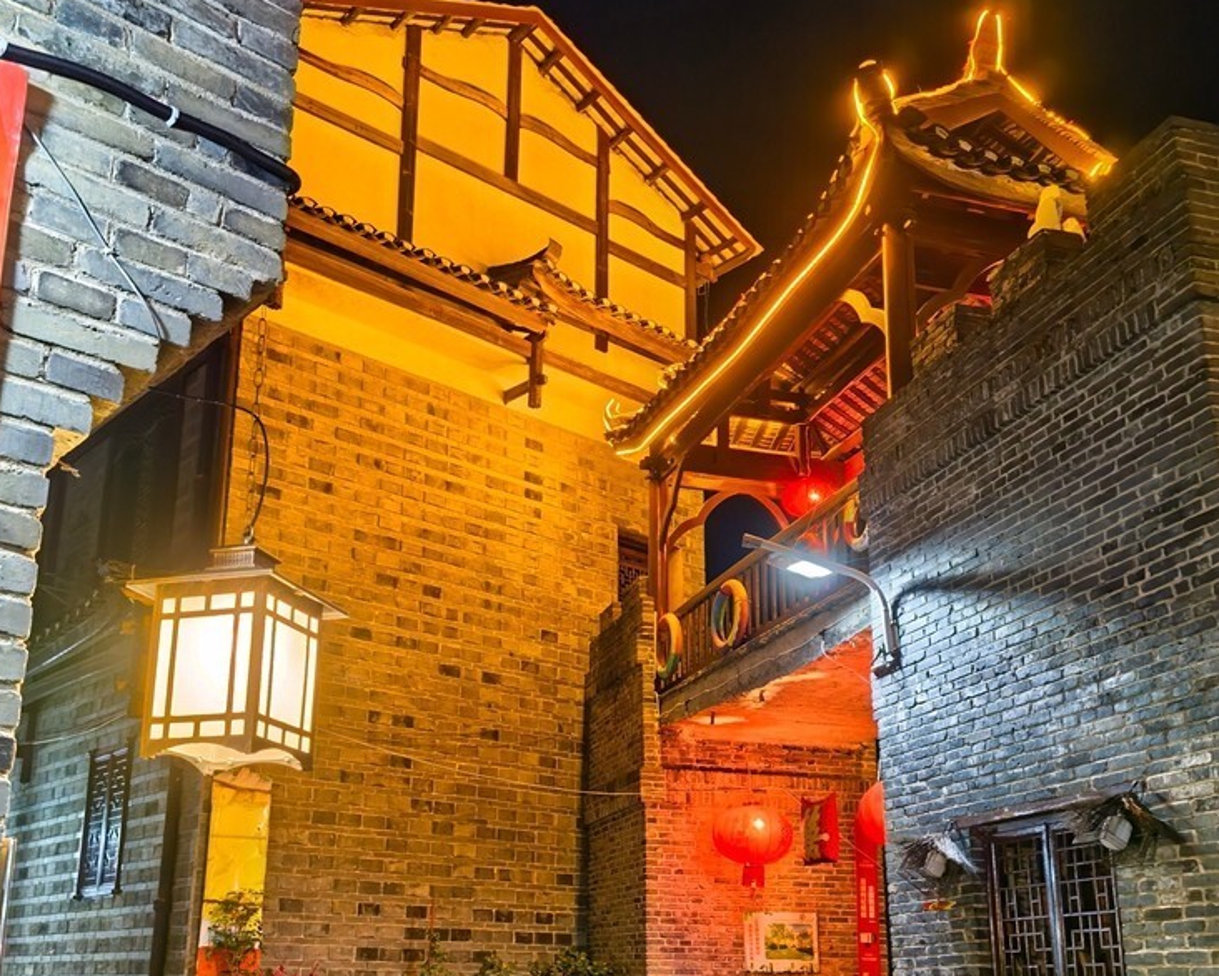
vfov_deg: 40.9
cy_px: 615
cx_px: 601
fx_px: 1299
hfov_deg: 50.3
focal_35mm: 36
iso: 64
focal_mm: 6.98
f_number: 1.4
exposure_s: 3
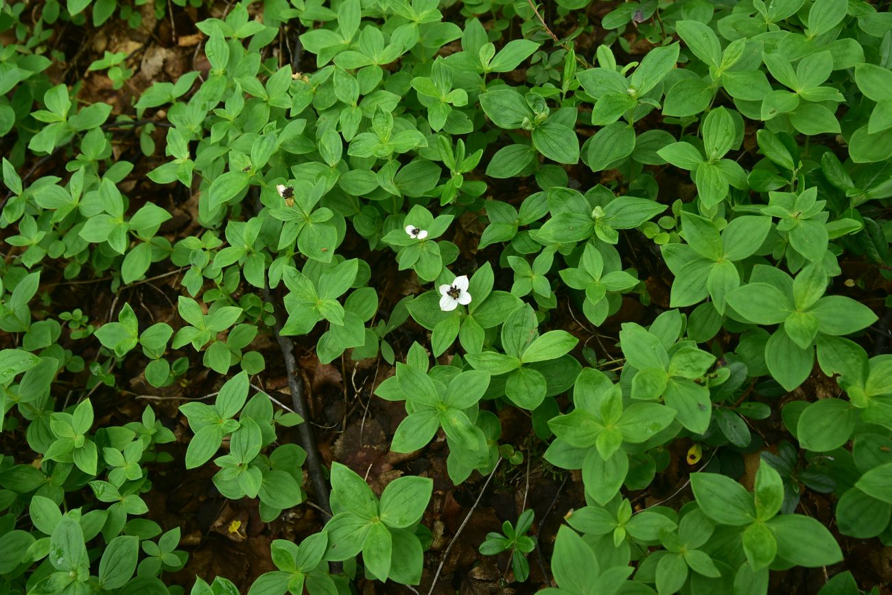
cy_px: 298
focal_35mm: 32
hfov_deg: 58.7
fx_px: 793
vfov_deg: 41.1
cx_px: 446
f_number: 10
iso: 800
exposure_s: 1/125
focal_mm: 32
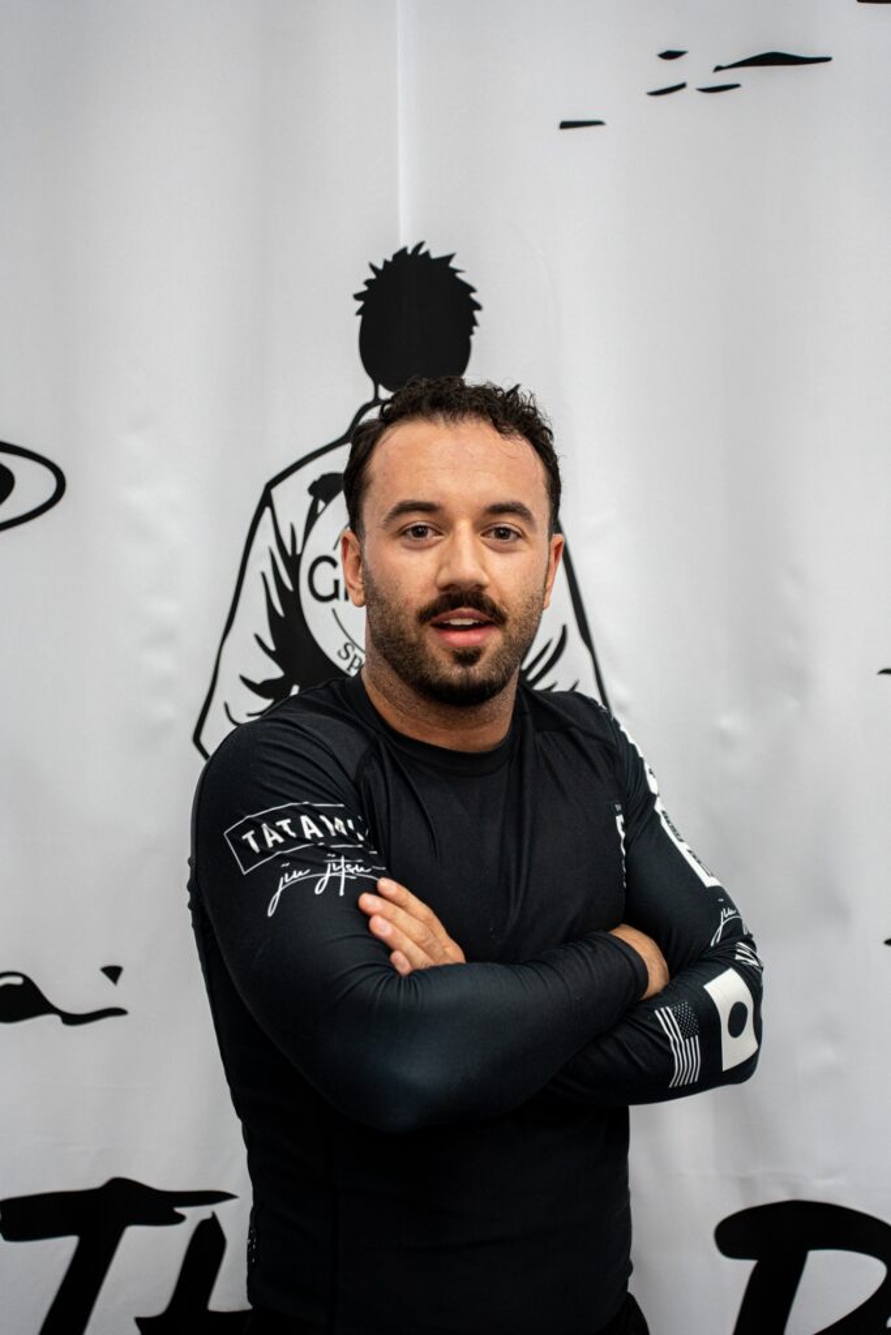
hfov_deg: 22.6
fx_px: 2227
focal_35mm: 60
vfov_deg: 33.4
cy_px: 668
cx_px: 446
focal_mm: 60
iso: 1000
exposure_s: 1/60
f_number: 2.8
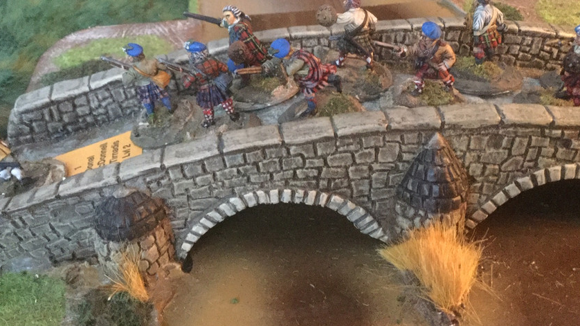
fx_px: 661
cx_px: 277
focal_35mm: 43
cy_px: 111
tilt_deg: -30.8
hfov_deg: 47.4
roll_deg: +3.1
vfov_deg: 27.5
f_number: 2.4
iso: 640
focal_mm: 3.3
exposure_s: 1/17
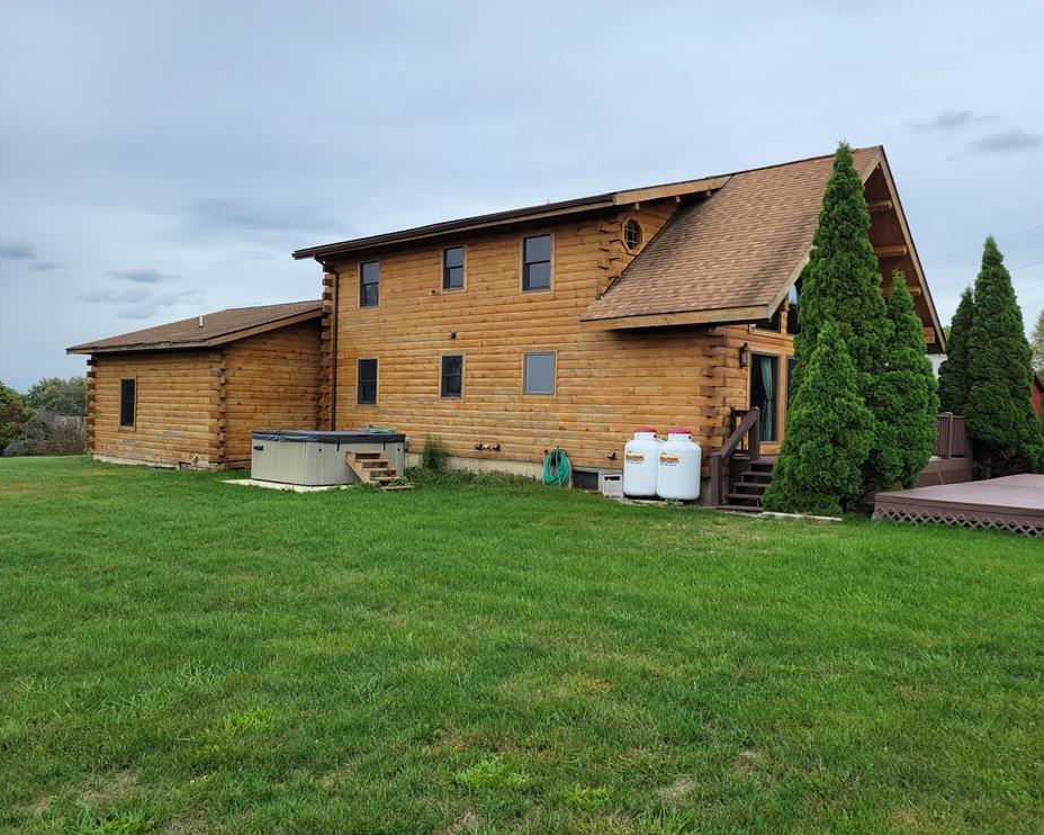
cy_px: 422
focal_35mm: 28
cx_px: 568
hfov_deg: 62.1
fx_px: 865
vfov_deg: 51.5
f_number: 1.8
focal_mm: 5.4
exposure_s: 1/588
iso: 40
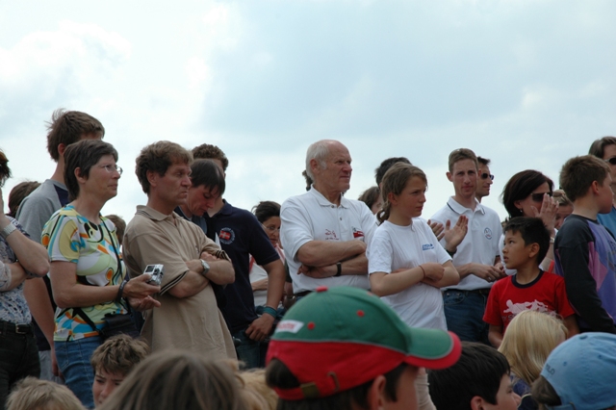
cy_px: 205
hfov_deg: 19.5
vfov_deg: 13.0
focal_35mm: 105
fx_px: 1796
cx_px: 308
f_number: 10
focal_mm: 70
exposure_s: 1/400
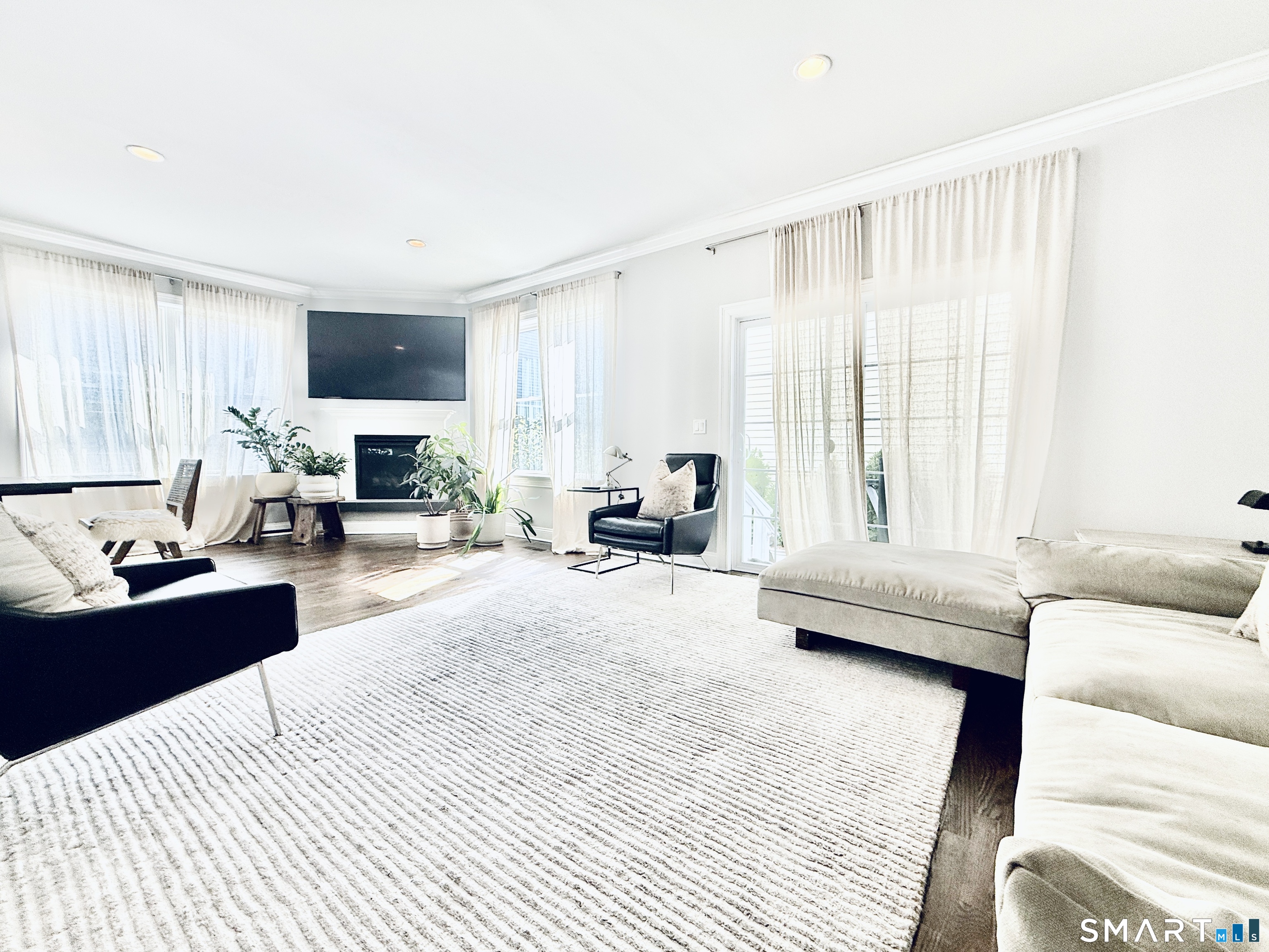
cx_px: 634
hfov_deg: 102.1
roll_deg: +0.3
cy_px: 476
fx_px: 513
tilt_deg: -3.0
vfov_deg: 85.7
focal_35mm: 14
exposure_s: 1/110
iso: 64
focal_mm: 2.22
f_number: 2.2
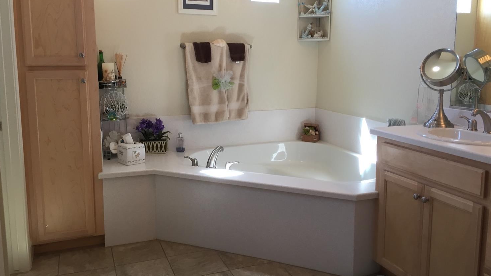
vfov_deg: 36.6
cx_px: 247
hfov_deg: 61.0
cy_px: 120
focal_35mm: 32
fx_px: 417
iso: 32
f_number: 2.2
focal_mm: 4.15
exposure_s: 1/30
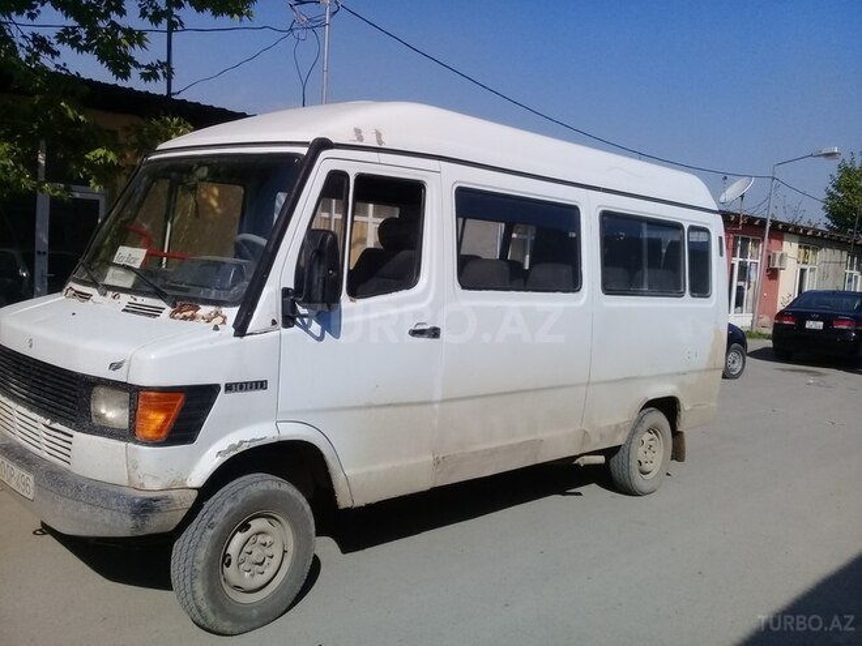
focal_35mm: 31
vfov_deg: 45.4
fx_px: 772
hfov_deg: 58.4
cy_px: 323
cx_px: 431
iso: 50
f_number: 2.2
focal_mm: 3.3
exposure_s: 1/2778
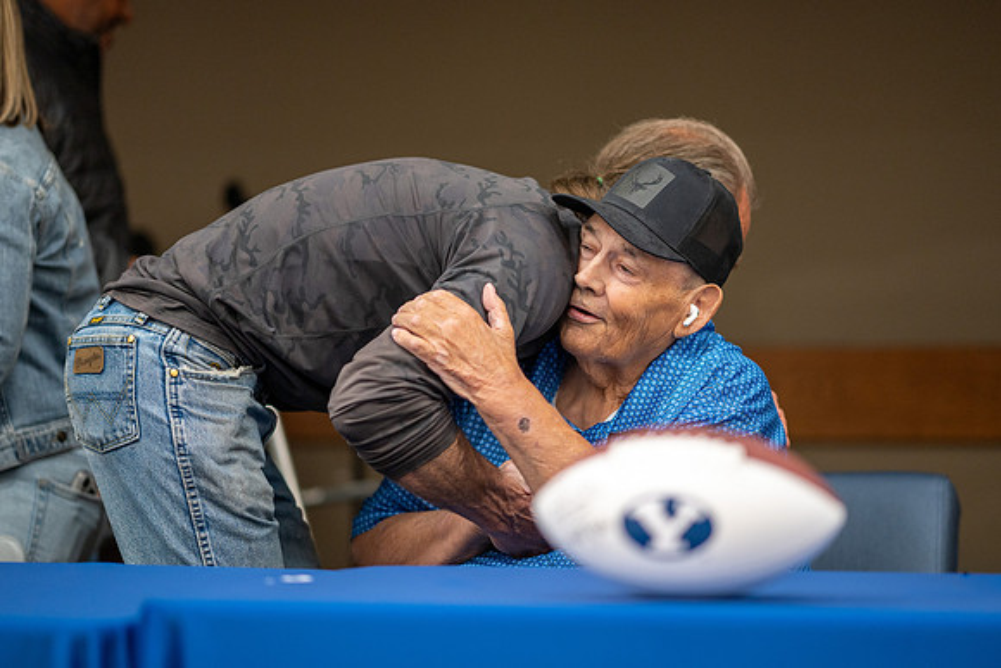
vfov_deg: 11.7
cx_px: 523
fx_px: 3257
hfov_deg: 17.5
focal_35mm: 117
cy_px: 345
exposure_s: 1/320
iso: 640
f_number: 1.6
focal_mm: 105
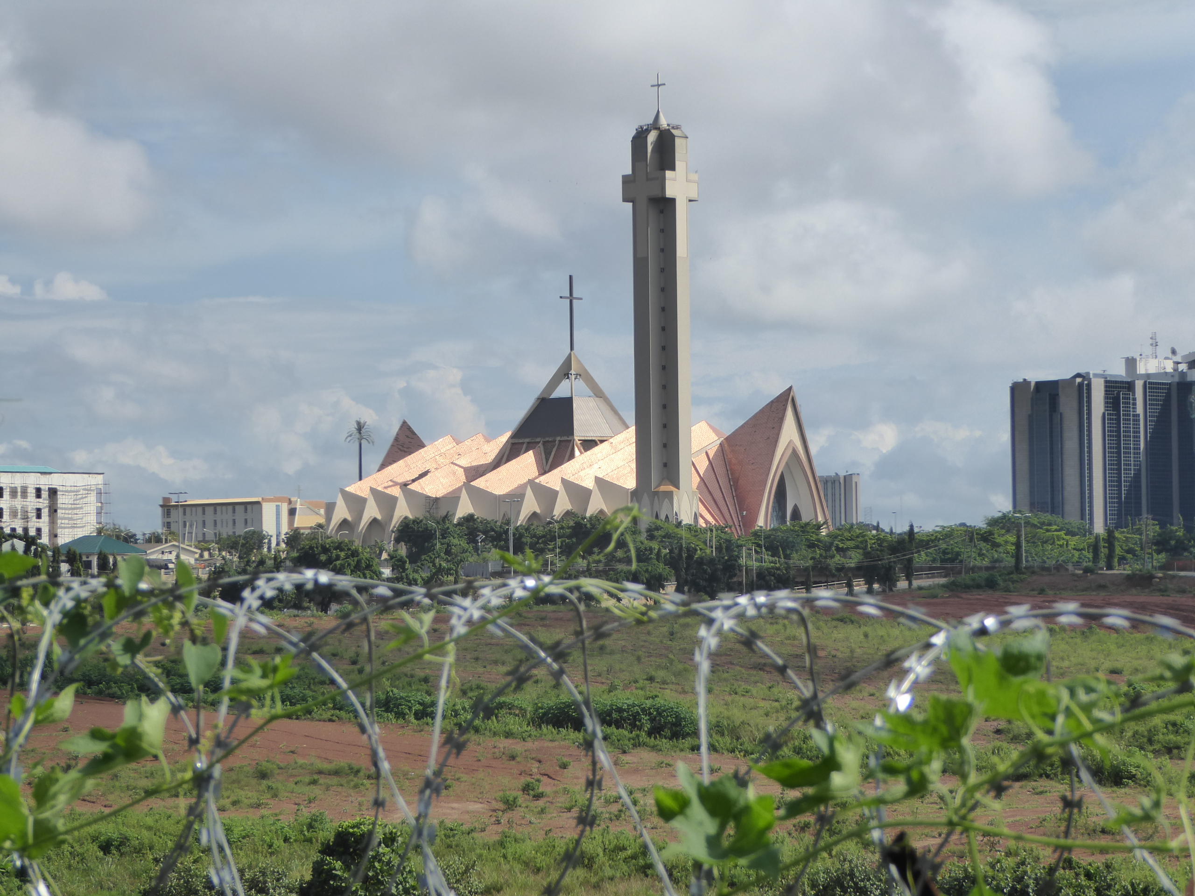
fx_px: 4039
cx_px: 598
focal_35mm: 117
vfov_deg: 12.7
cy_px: 448
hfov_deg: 16.8
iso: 160
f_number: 5.1
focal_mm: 19
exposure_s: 1/800
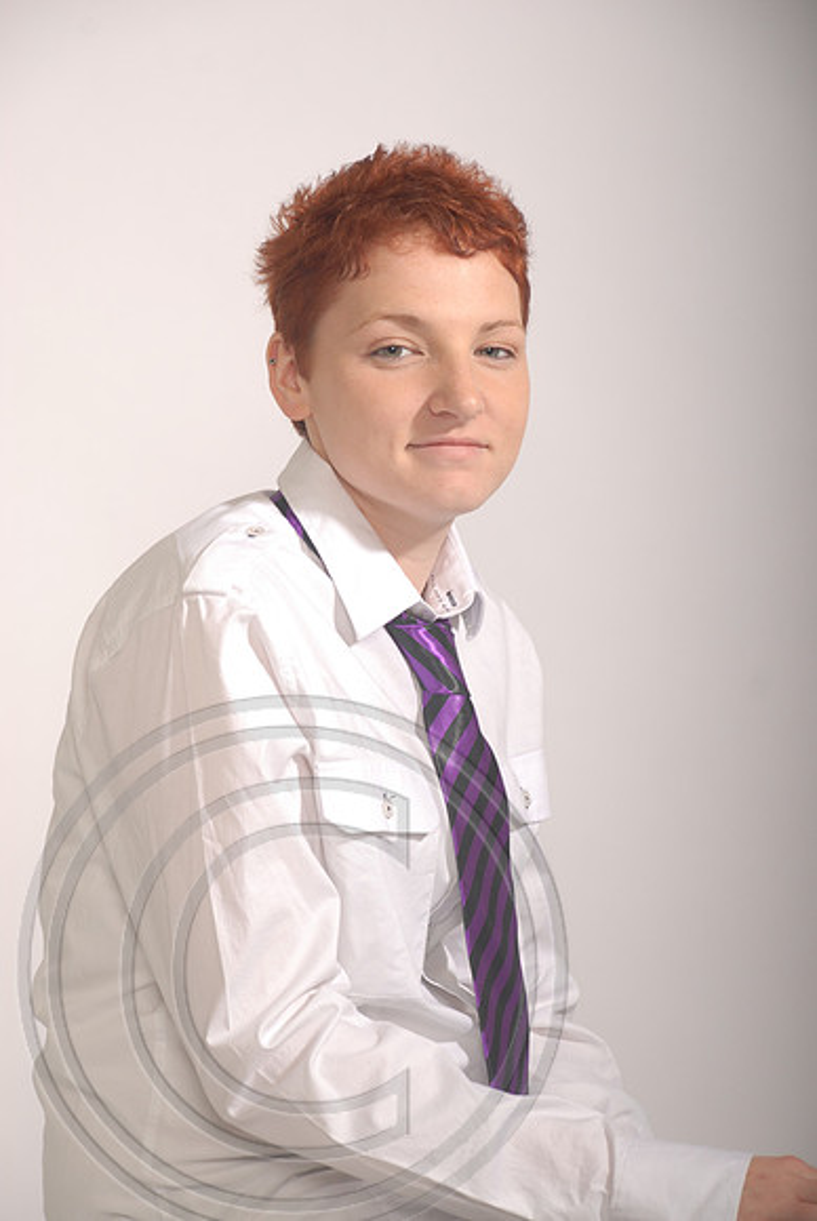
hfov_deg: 11.4
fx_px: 4075
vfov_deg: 17.0
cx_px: 408
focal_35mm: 120
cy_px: 610
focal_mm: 80
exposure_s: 1/200
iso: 125
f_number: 5.6
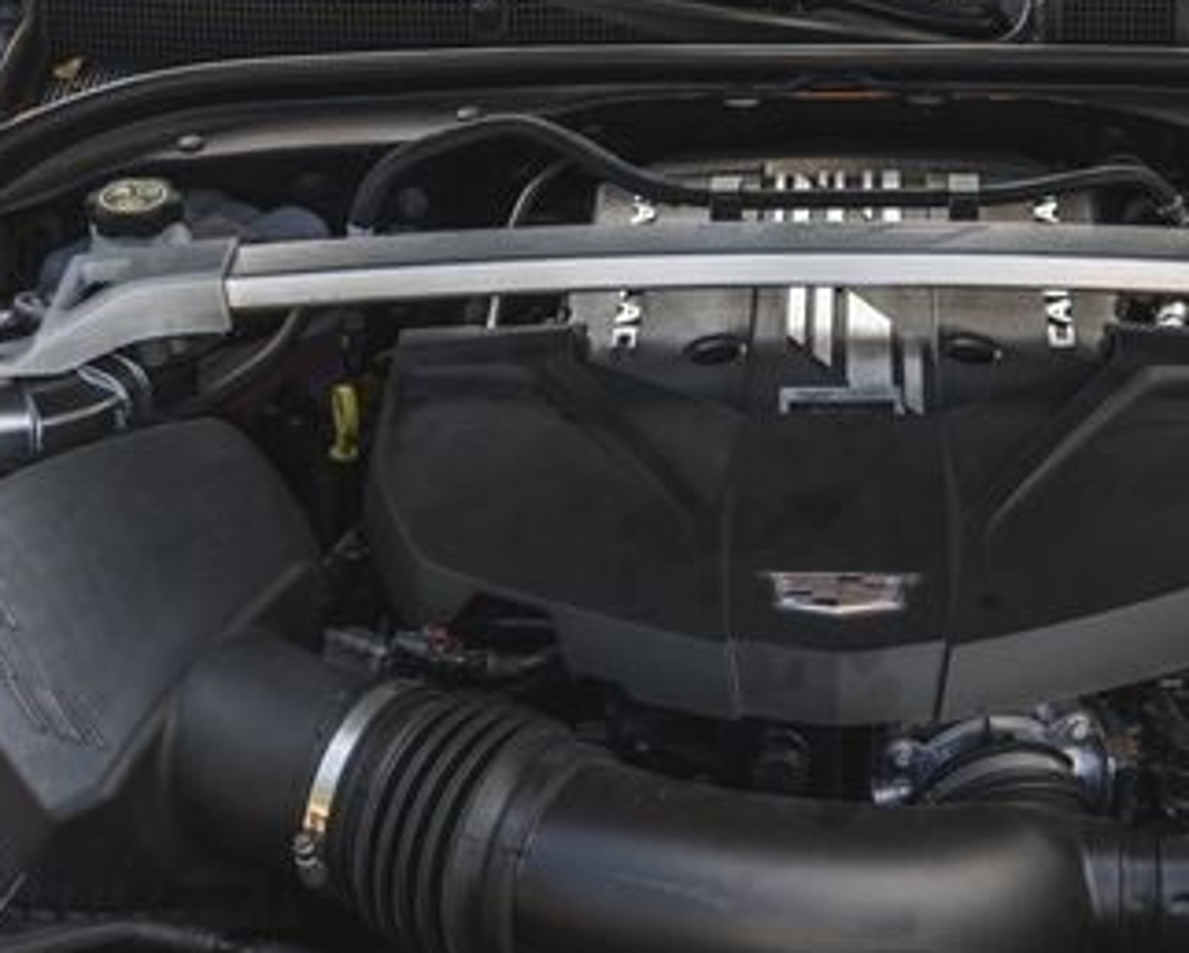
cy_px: 652
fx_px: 2570
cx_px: 857
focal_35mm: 73
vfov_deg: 20.9
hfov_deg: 25.8
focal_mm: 24
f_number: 5
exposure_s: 1/200
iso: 640
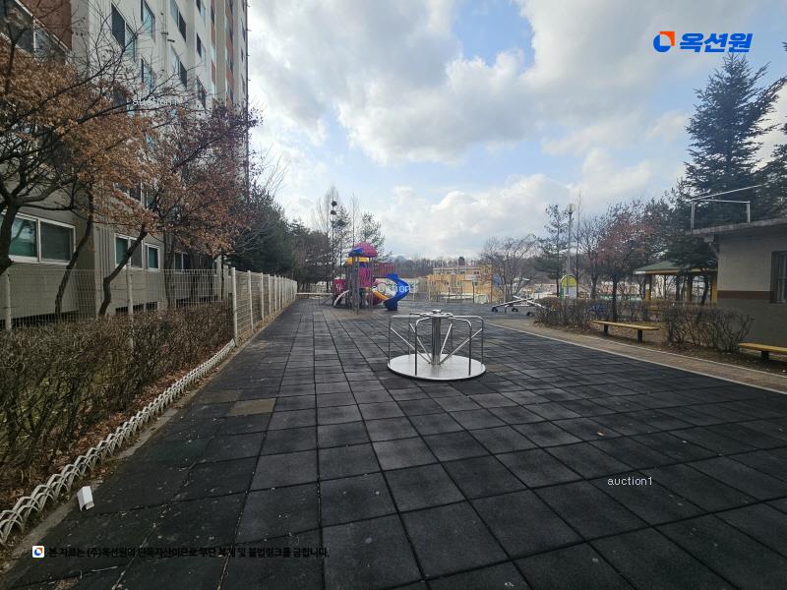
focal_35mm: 13
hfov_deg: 106.2
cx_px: 394
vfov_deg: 89.9
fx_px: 296
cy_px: 295
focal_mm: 2.2
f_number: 2.2
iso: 50
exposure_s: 1/1645
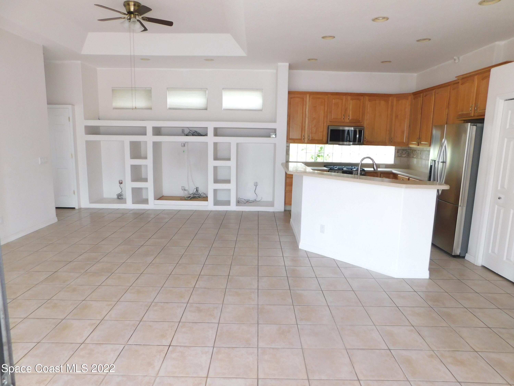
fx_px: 342
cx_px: 257
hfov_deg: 73.9
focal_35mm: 23
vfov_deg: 58.9
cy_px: 193
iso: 125
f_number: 3
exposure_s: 1/60
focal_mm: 4
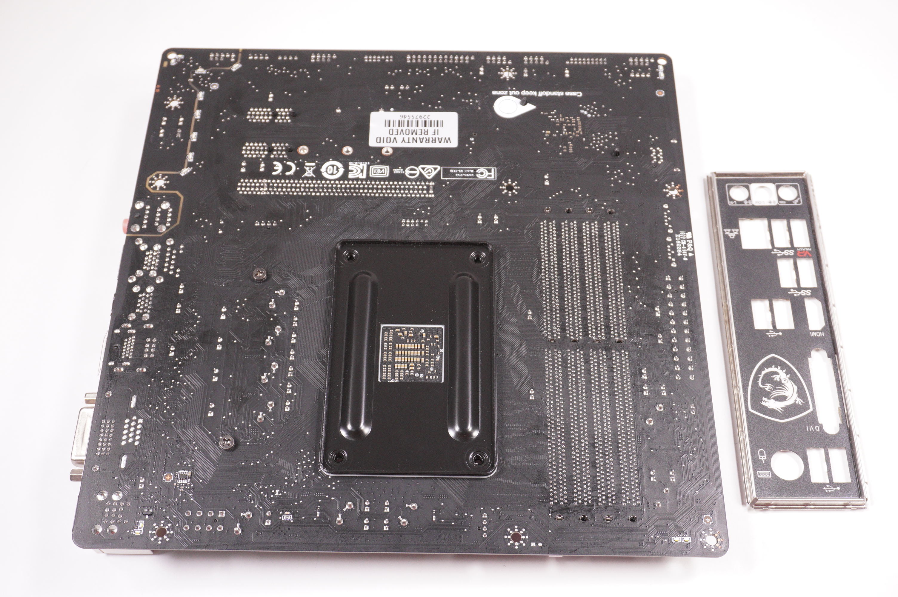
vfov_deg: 33.0
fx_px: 1009
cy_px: 298
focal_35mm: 40
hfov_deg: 48.0
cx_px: 449
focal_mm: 27
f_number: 5.6
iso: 1250
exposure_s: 1/320
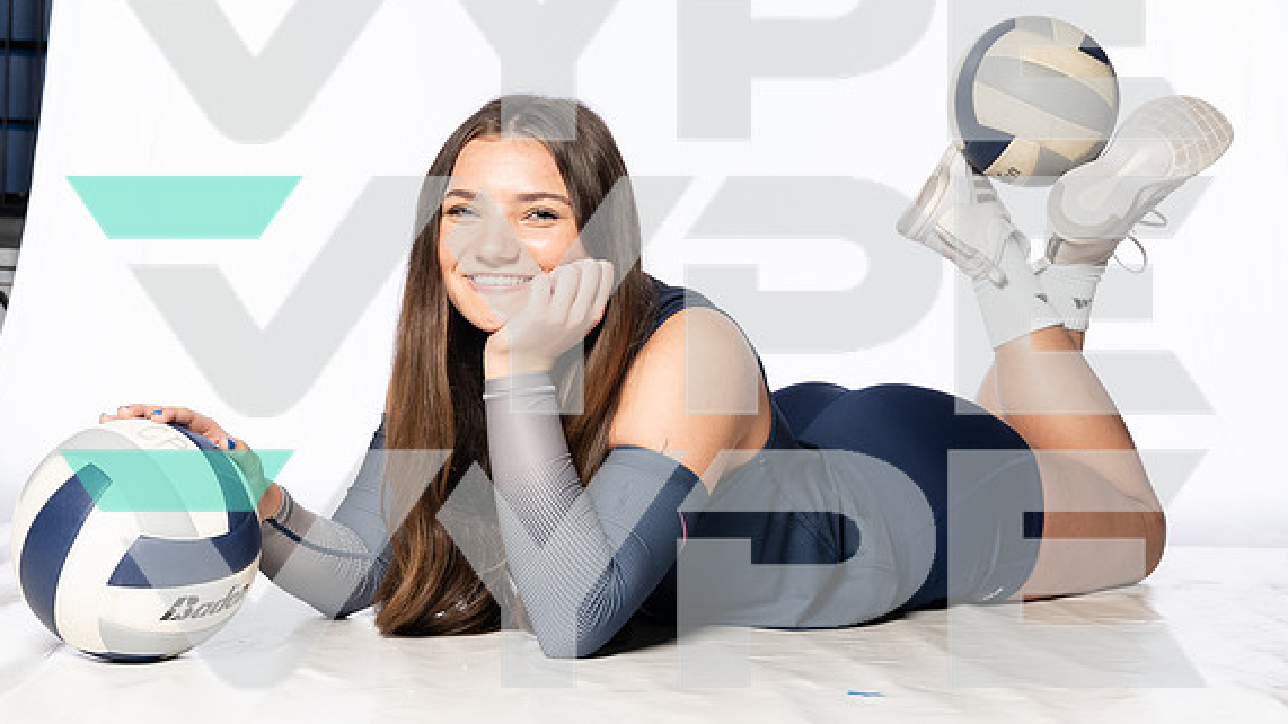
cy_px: 340
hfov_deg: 31.4
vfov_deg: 18.0
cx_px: 704
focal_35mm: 67
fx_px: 2288
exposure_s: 1/250
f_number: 8
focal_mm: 42
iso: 320
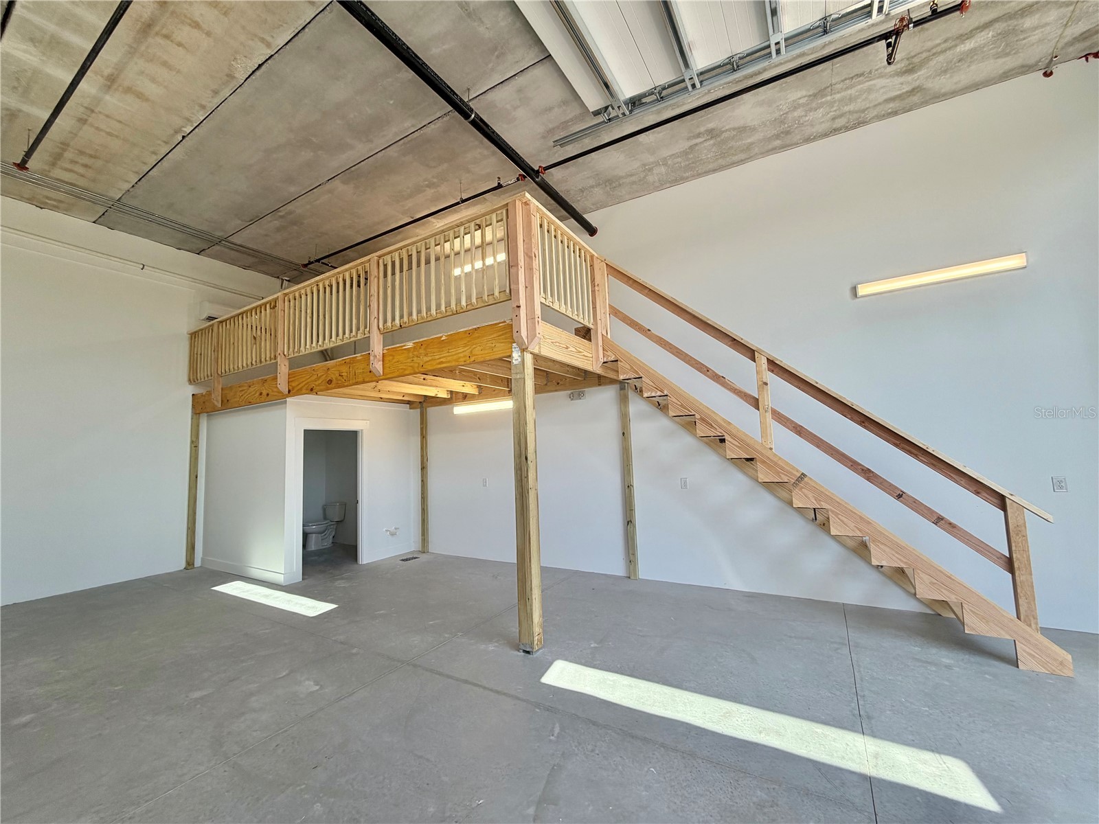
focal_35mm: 14
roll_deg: +2.3
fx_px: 444
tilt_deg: +5.0
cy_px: 412
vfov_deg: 85.7
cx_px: 550
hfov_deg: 102.1
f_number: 2.2
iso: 50
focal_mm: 2.22
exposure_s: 1/172
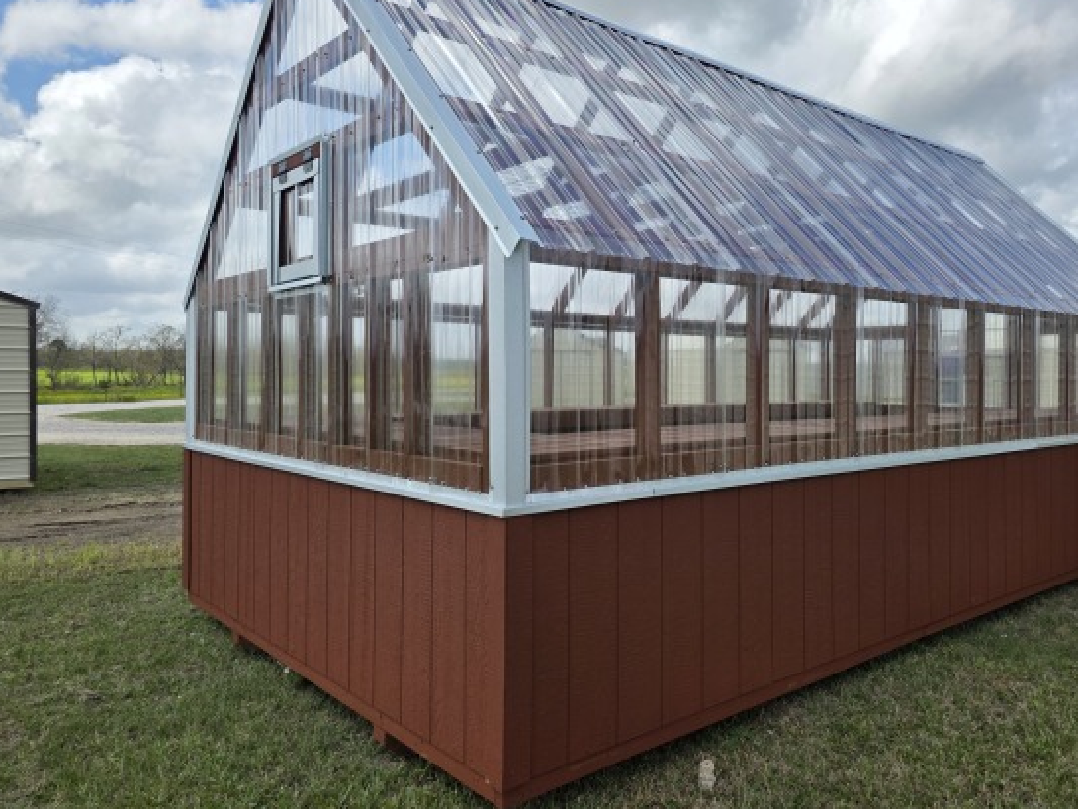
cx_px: 627
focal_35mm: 27
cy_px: 382
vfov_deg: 51.3
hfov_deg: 64.9
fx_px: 841
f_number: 1.7
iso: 80
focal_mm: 6.3
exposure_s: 1/5958
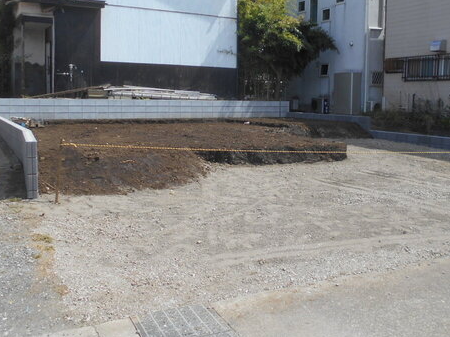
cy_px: 133
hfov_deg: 49.9
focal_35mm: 37
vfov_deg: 38.5
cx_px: 265
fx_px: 481
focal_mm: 4.6
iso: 80
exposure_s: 1/800
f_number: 3.2
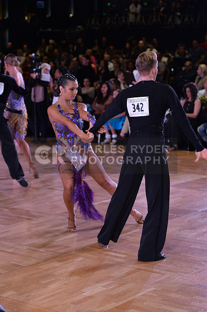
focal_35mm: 86
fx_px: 744
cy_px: 156
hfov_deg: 15.8
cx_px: 104
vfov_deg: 23.7
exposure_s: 1/250
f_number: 4.5
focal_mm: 86
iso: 1600
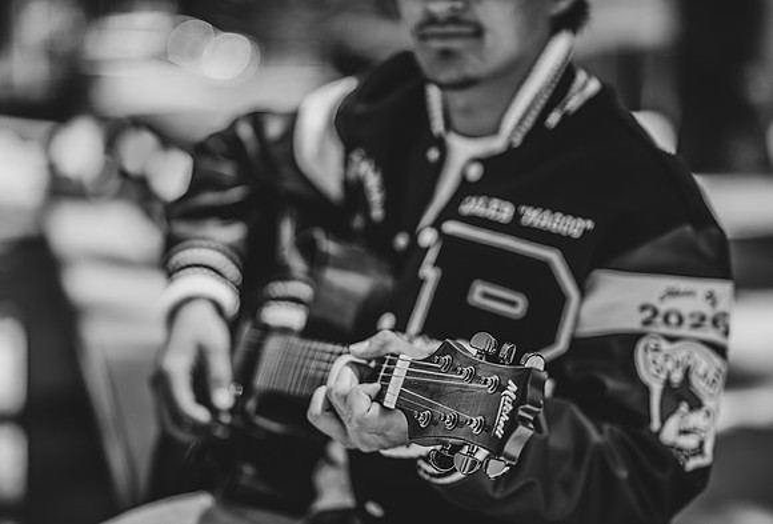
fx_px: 1990
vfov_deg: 15.0
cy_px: 281
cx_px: 415
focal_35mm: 92
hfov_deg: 22.0
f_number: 1.8
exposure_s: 1/1000
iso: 100
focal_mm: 85
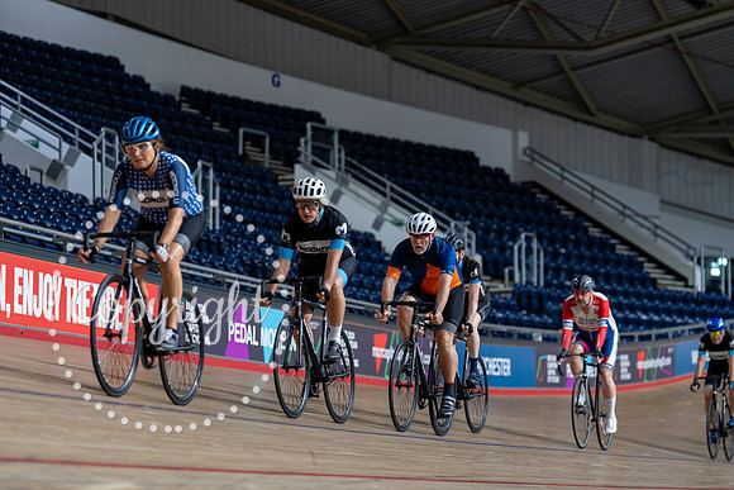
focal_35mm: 125
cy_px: 245
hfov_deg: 16.4
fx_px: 2549
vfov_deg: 11.0
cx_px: 367
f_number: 2.8
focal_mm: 125
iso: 3200
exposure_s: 1/800
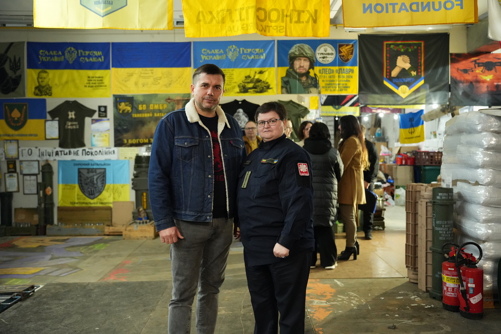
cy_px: 167
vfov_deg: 40.0
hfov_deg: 57.2
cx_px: 250
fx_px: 459
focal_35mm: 33
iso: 6400
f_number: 2.8
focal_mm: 33
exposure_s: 1/116
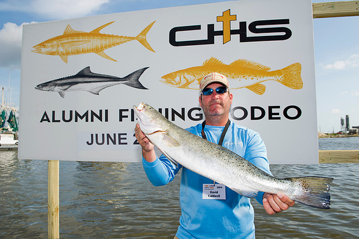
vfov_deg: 53.1
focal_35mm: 24
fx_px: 239
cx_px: 180
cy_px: 120
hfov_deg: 73.8
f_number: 8
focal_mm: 24
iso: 125
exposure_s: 1/250
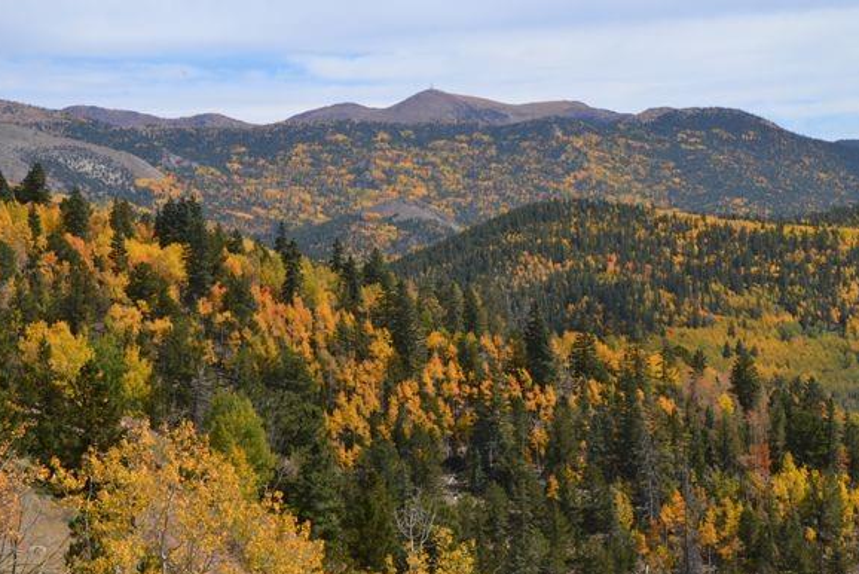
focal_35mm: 83
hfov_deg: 24.5
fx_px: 1981
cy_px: 282
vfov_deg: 16.5
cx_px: 441
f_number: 8
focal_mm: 50
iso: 100
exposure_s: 1/250
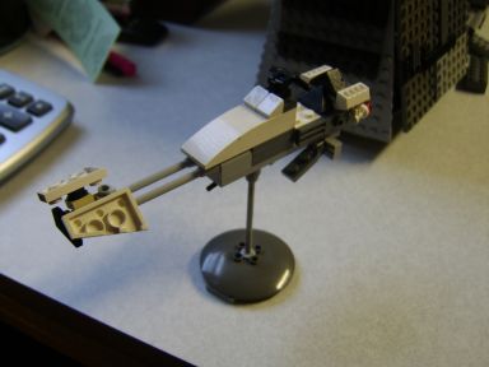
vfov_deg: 45.4
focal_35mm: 31
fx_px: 438
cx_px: 244
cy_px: 184
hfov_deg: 58.4
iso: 71
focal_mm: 8.13
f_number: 2.7
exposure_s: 1/16
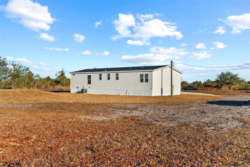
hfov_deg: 54.4
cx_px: 125
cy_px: 84
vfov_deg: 37.8
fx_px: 243
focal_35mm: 35
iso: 100
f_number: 8
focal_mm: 35
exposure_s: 1/100
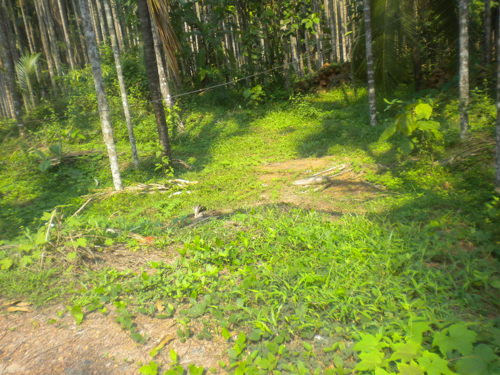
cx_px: 249
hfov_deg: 51.4
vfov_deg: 39.7
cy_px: 192
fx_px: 520
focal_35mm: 36
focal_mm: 6.3
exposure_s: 1/220
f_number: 4.6
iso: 113
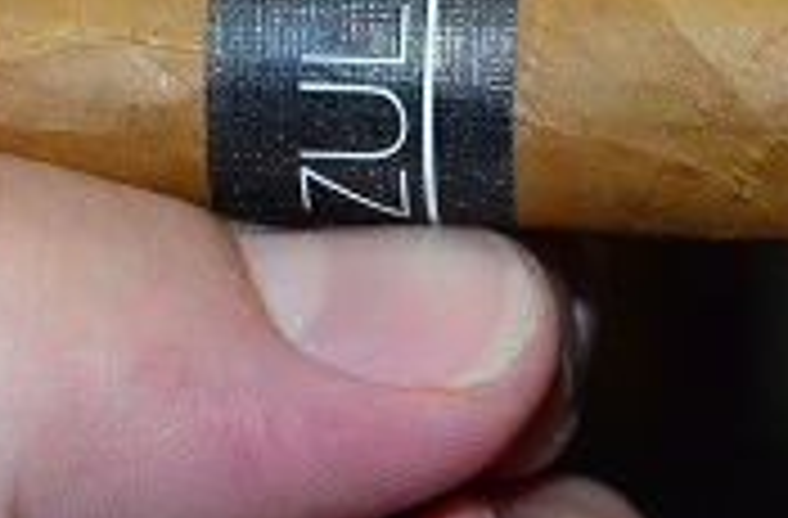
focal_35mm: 272
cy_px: 90
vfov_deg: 5.0
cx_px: 876
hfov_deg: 7.6
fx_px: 5920
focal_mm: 55
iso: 3200
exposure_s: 1/60
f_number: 10
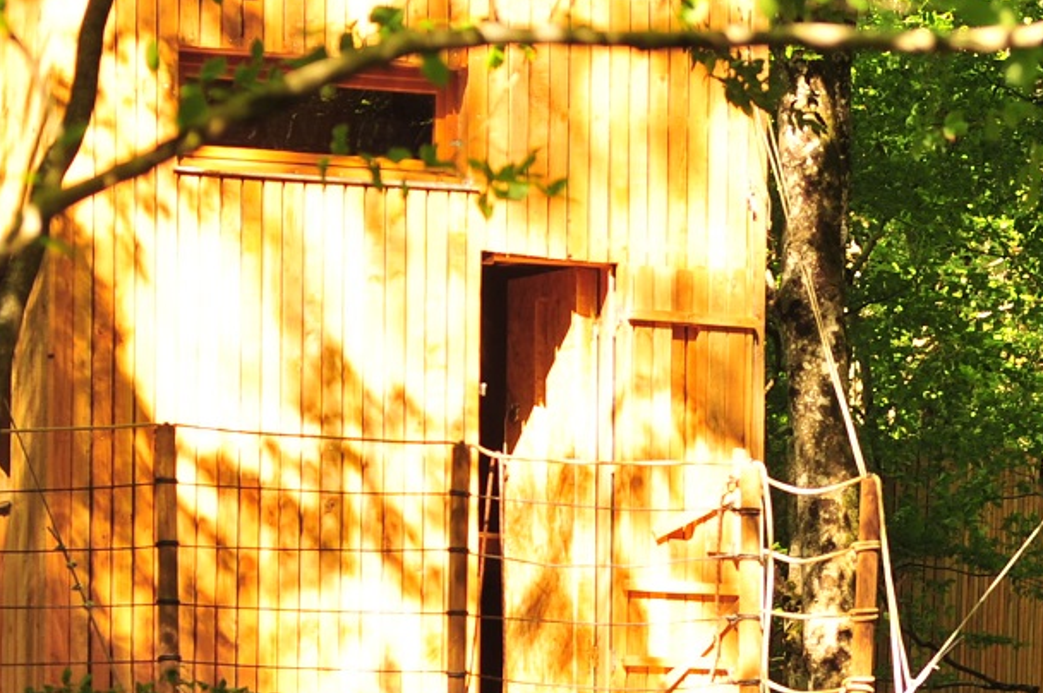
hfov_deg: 7.0
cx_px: 805
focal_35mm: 296
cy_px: 789
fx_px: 8566
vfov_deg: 4.6
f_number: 5.6
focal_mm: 90
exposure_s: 1/100
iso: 200
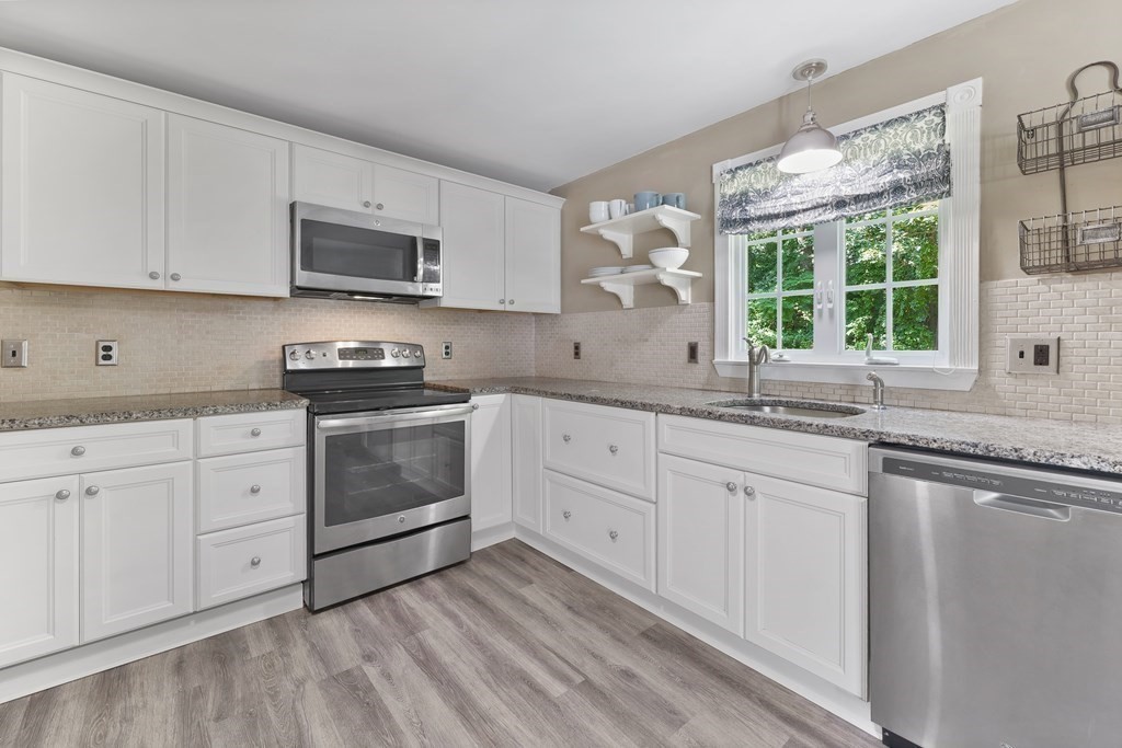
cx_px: 561
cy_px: 374
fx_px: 436
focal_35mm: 14
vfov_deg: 81.2
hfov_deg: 104.2
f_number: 8
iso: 320
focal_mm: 14
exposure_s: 1.3
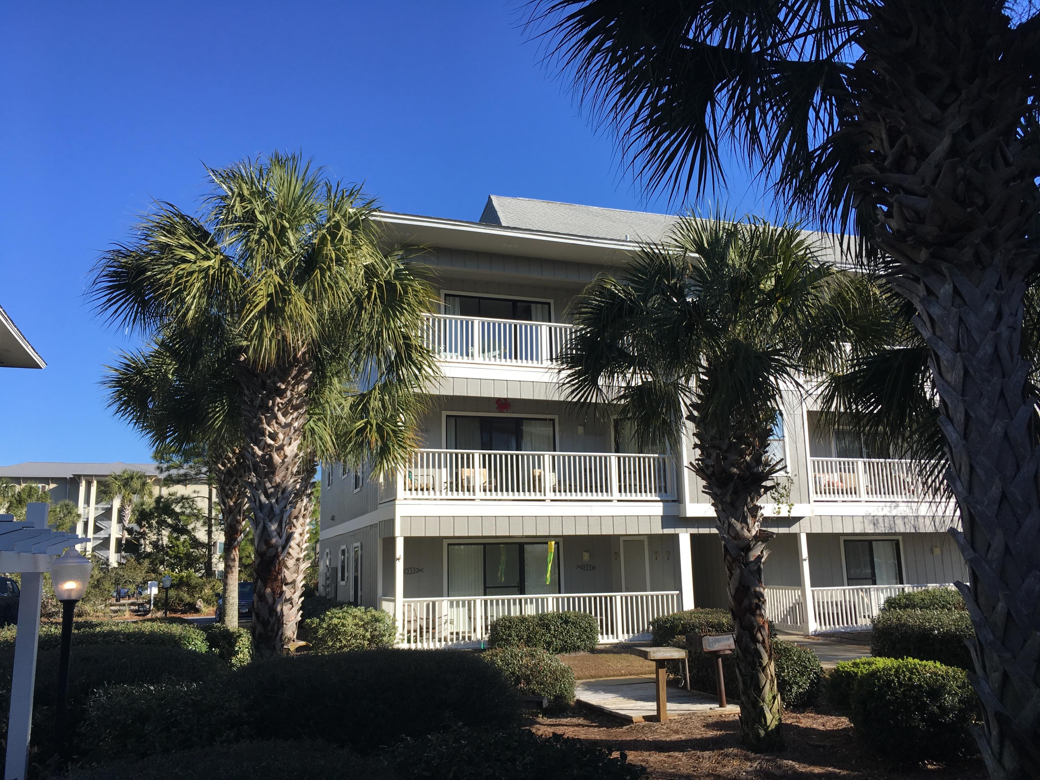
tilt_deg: +10.9
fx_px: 871
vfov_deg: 48.2
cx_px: 520
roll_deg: +1.1
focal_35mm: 29
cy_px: 390
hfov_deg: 61.7
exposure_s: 1/1040
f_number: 2.2
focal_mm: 4.15
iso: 25
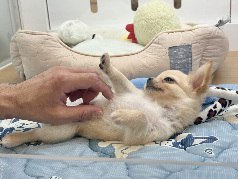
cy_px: 90
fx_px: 358
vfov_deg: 28.0
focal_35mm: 52
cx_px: 119
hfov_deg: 36.8
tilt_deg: -17.6
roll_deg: +3.2
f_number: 1.6
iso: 50
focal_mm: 5.96
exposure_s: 1/100
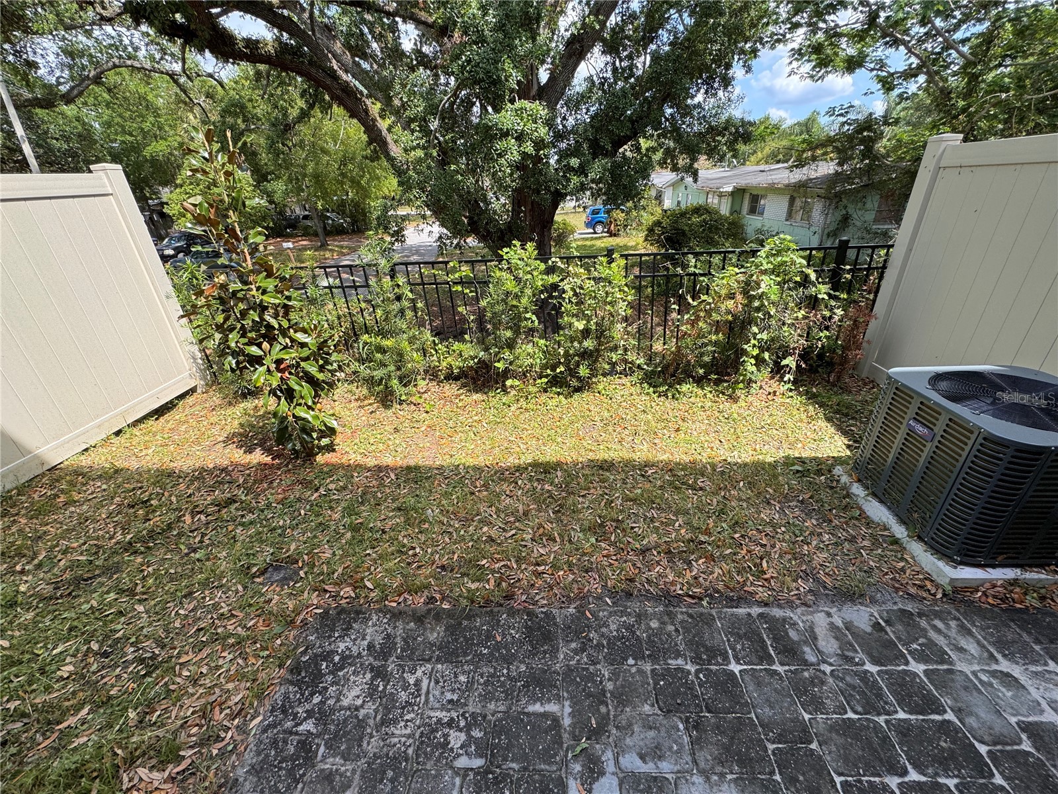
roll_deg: +1.8
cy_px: 397
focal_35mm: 14
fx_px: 428
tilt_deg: -27.3
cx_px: 529
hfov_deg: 102.1
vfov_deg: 85.7
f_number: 2.2
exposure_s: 1/561
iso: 50
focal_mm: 2.22
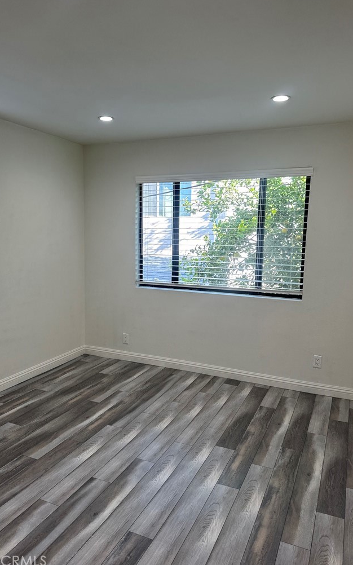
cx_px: 168
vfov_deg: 70.4
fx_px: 400
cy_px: 280
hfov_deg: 47.6
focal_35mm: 26
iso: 100
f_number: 1.78
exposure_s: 1/166
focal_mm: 6.86
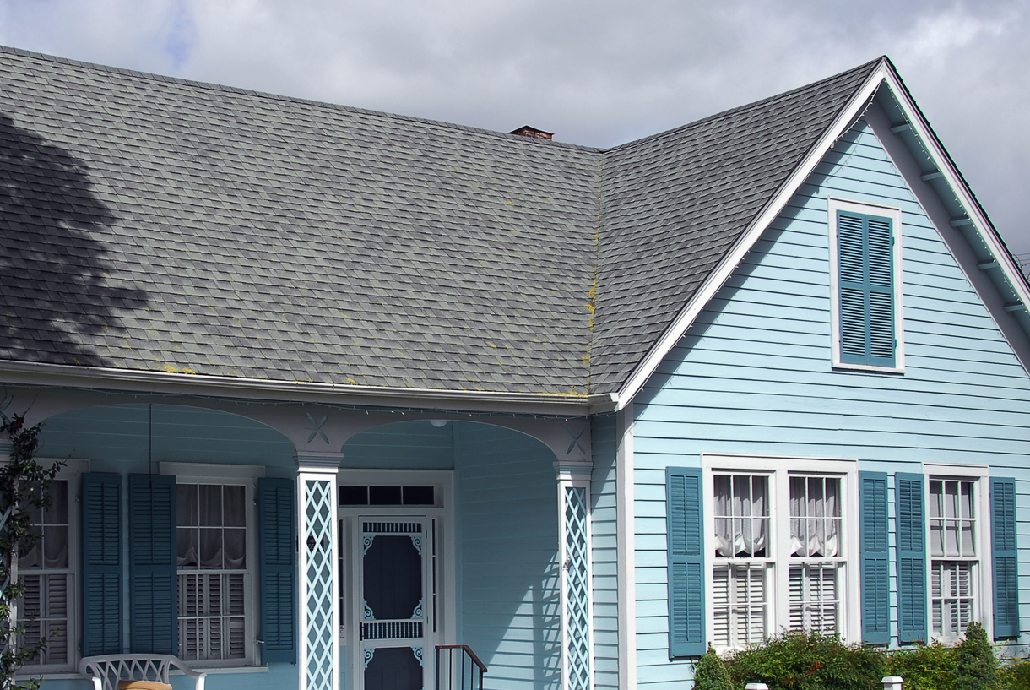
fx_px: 1690
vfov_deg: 23.0
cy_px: 424
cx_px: 404
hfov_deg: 33.8
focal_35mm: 59
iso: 100
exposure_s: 1/250
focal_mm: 24
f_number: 8
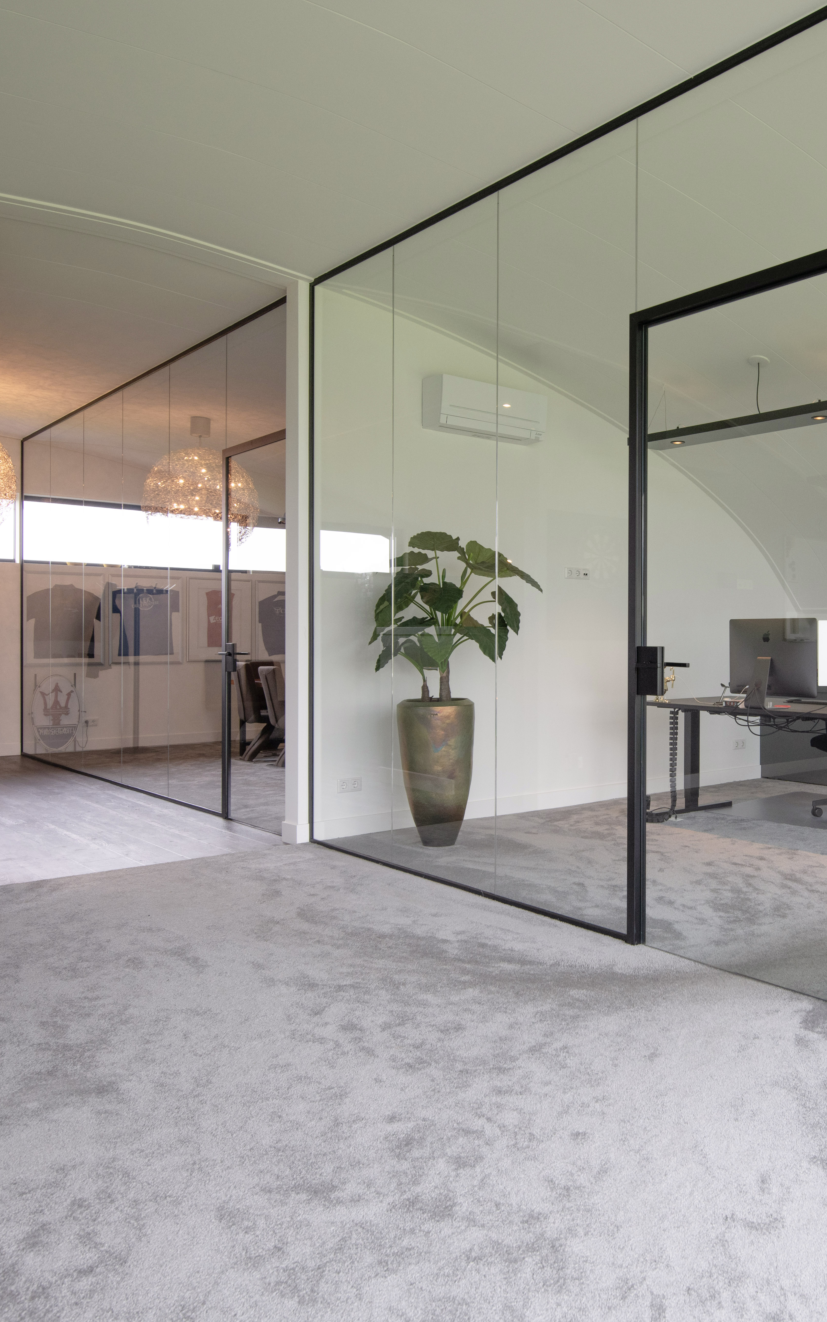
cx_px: 616
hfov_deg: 43.2
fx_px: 1010
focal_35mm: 28
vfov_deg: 66.5
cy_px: 653
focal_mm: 18
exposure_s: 1/15
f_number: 7.1
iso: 200
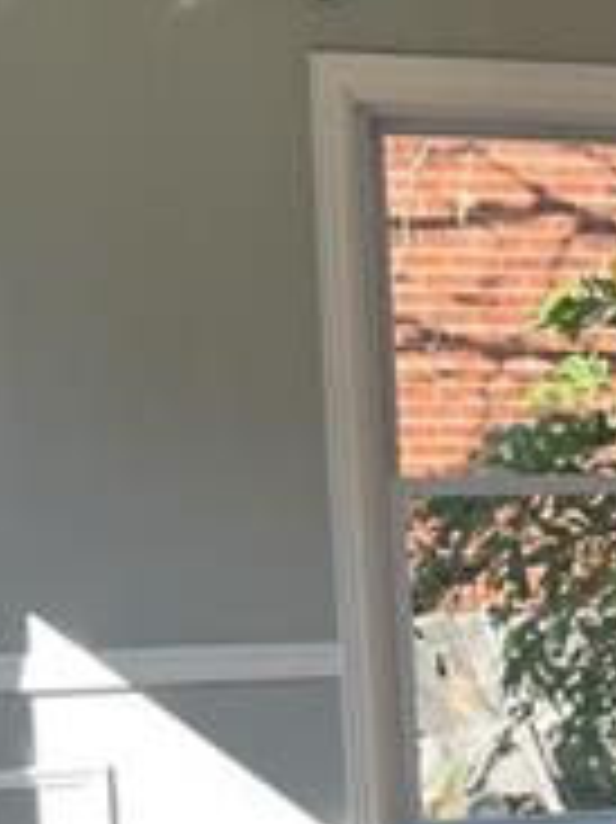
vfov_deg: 17.6
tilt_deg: -9.4
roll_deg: +0.9
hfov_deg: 12.7
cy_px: 856
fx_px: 2589
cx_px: 971
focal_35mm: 109
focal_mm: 5.1
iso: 40
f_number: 1.6
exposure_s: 1/204
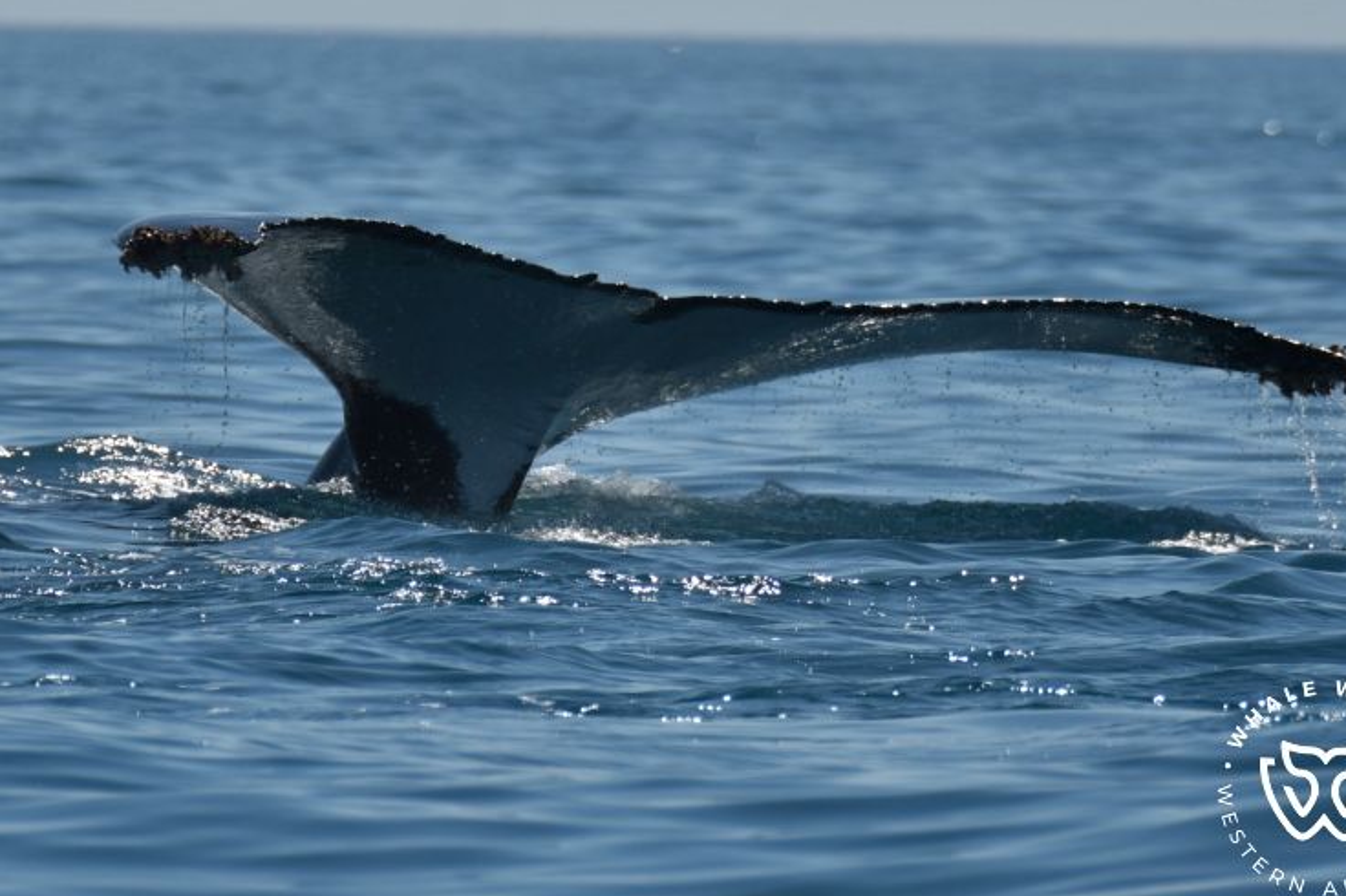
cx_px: 717
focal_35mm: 587
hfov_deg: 3.5
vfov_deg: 2.3
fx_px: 21936
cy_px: 420
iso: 100
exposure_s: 1/1600
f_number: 6
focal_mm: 360
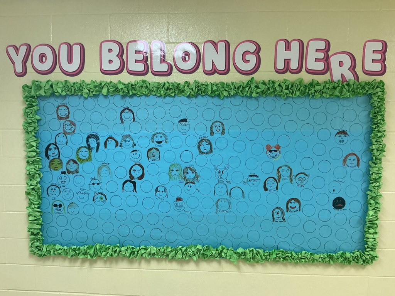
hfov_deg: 61.7
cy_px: 148
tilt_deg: -5.4
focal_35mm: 29
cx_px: 198
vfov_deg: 48.2
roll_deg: -0.5
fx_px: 331
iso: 100
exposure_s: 1/60
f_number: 1.8
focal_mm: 3
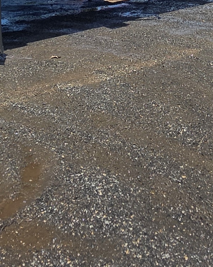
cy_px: -111
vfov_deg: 23.2
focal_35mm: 69
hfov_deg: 22.1
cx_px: 143
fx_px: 544
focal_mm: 2.2
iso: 40
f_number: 1.9
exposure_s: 1/1775
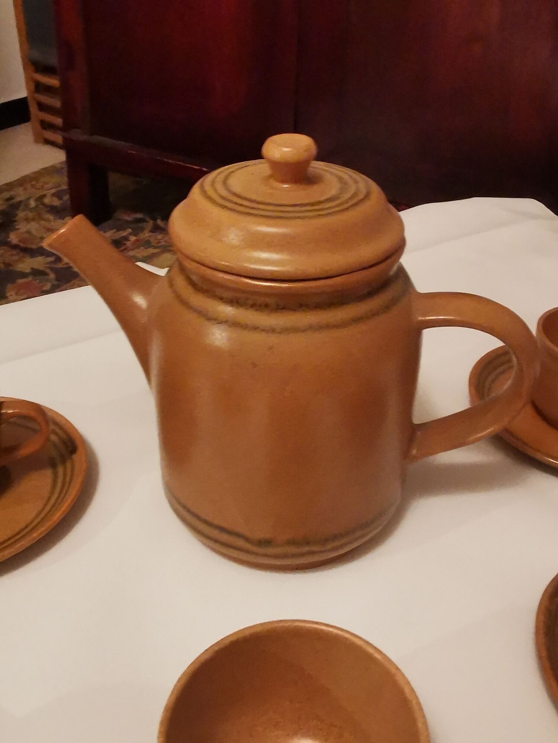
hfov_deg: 40.7
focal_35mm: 35
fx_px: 752
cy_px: 372
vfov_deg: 52.6
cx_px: 279
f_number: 2.2
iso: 640
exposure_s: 1/16.7
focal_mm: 2.35
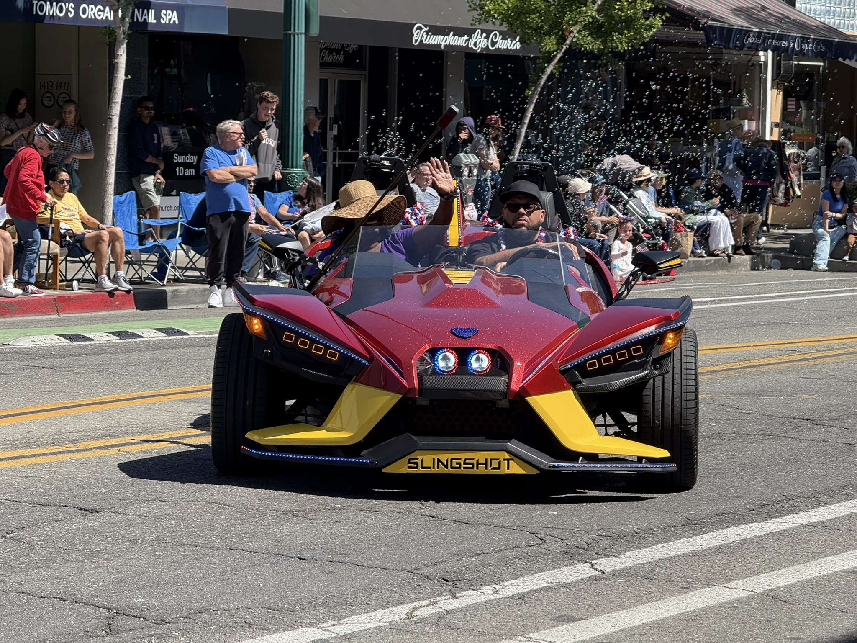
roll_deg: -0.8
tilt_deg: -3.9
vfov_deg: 12.3
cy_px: 322
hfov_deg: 16.4
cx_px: 428
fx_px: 2971
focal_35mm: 120
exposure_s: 1/776
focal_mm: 15.66
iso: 64
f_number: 2.8
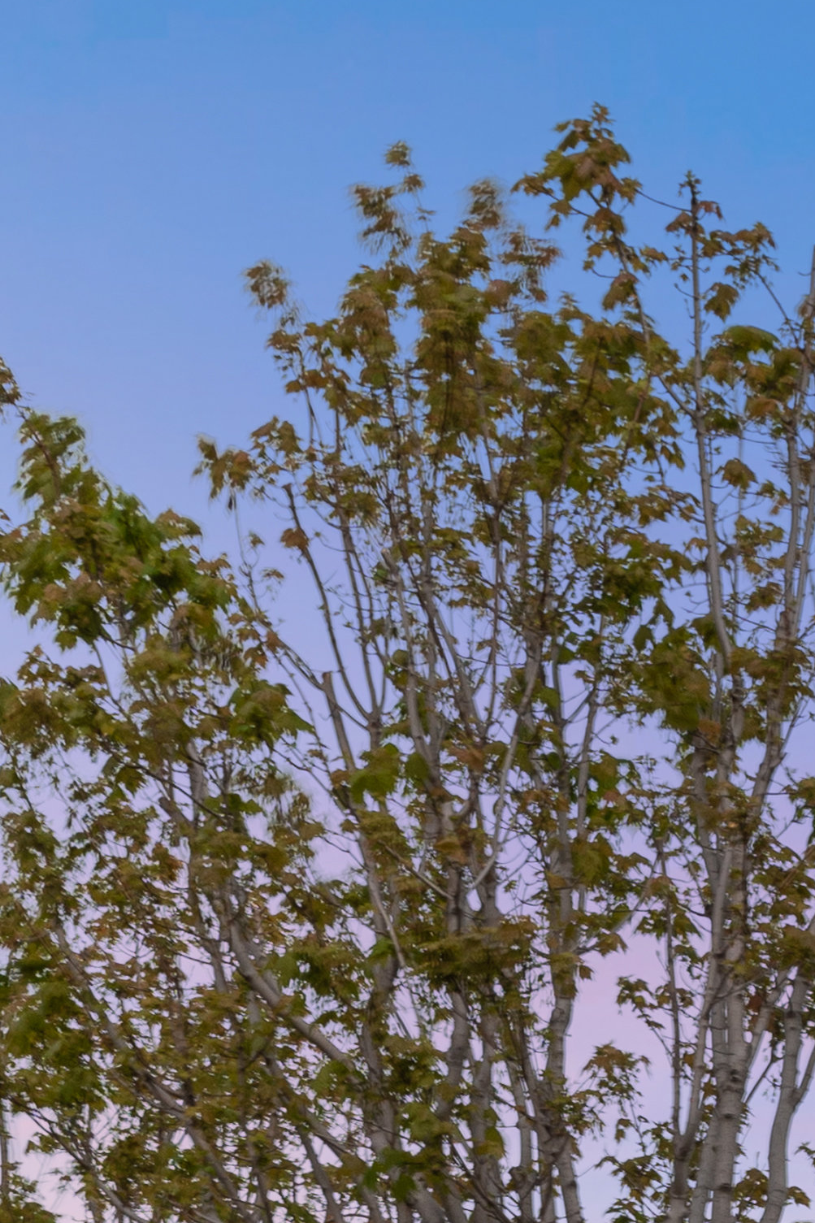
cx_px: 663
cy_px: 1523
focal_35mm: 102
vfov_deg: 18.8
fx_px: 3464
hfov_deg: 13.3
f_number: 9
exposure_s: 1/3
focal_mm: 26
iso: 400
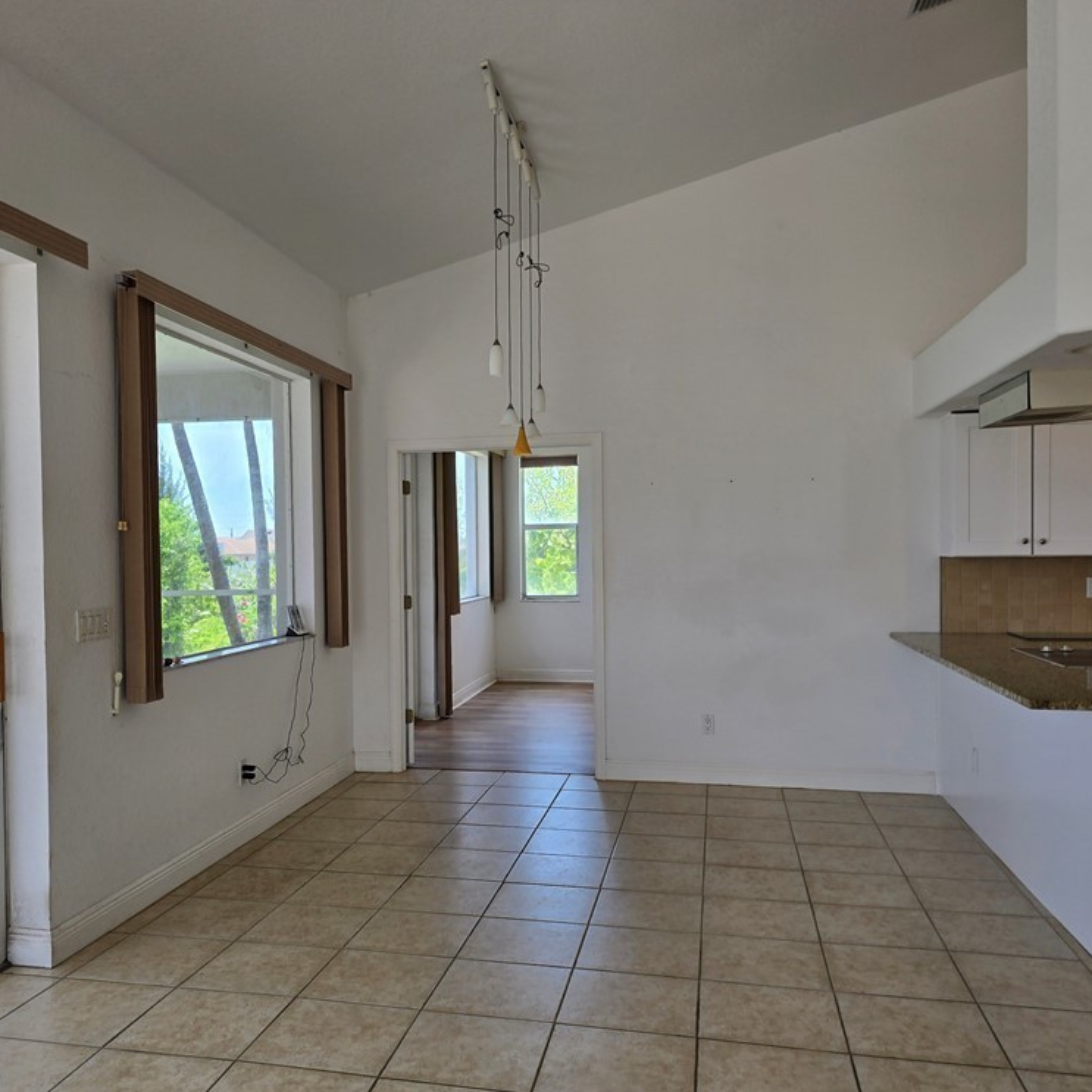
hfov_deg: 57.1
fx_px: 999
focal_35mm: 28
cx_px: 479
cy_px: 556
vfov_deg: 57.3
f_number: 1.7
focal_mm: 6.3
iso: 25
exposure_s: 1/120
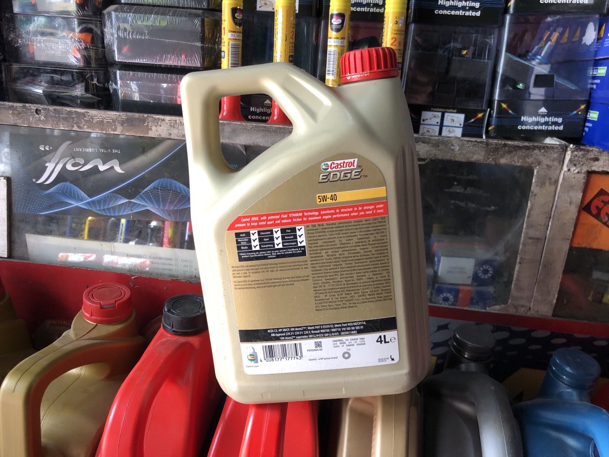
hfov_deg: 63.4
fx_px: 493
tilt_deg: -20.0
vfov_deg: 49.7
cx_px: 304
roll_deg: -2.8
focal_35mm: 28
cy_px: 228
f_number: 1.8
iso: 32
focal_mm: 4
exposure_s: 1/30
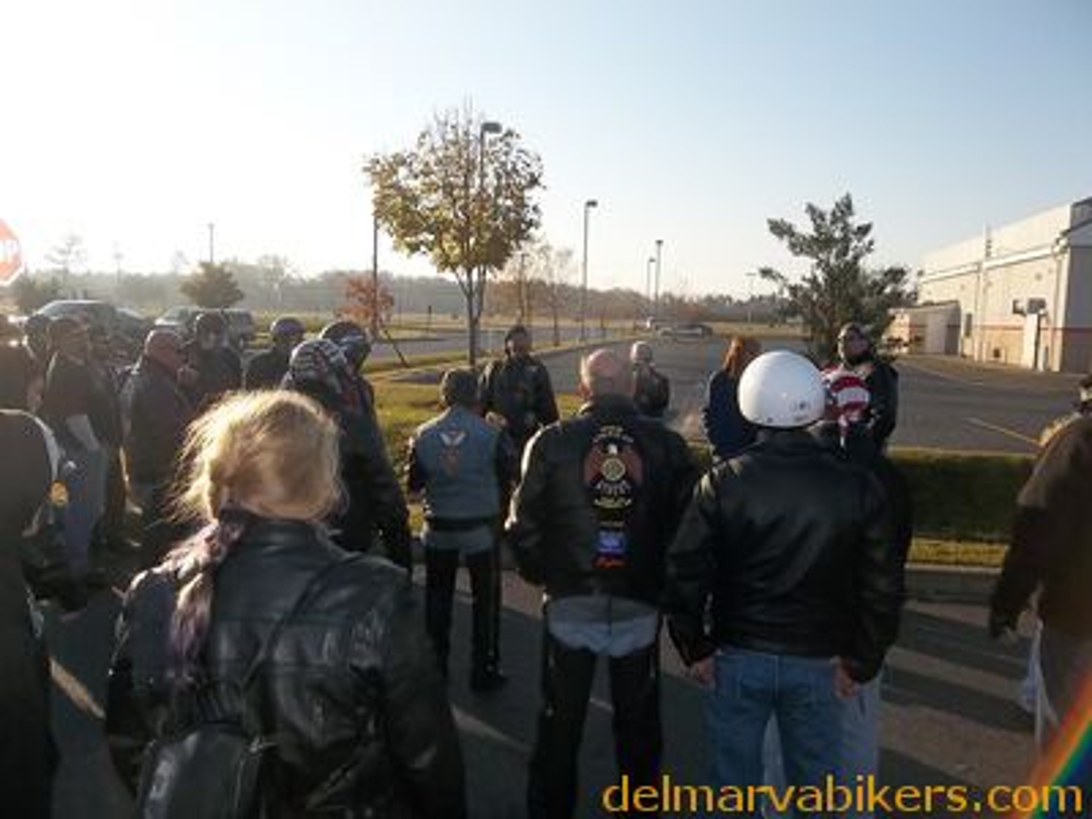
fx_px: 852
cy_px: 410
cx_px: 546
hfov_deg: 65.3
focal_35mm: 27
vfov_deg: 51.4
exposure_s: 1/800
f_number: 3.5
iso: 80
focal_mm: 4.9
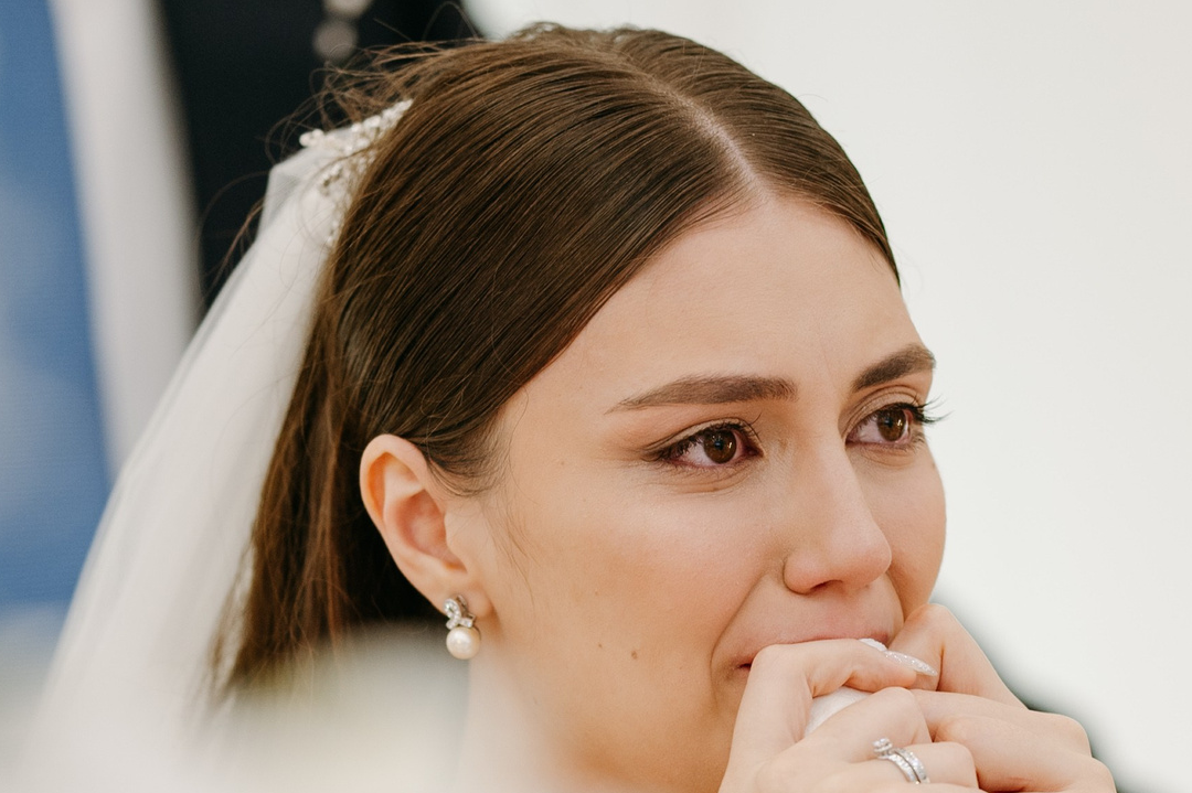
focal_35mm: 354
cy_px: 941
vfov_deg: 3.9
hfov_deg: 5.8
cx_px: 577
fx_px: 11715
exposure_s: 1/200
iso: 500
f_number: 1.8
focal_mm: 135
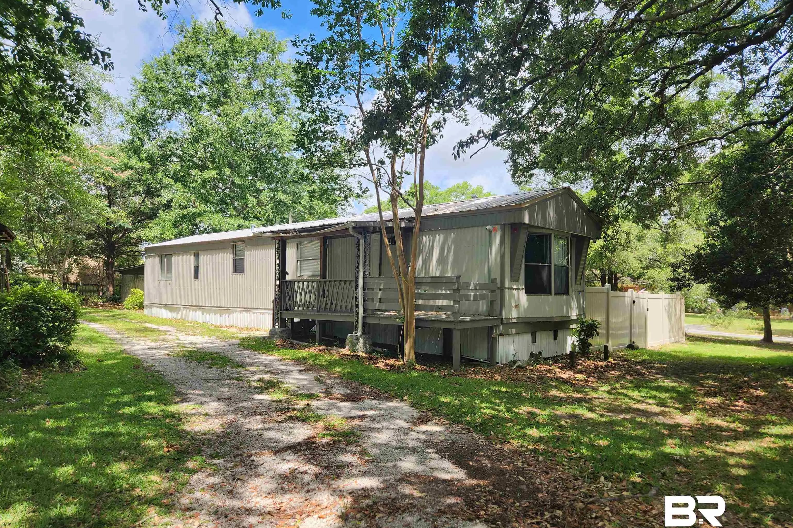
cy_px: 284
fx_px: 529
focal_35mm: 24
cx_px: 396
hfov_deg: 73.7
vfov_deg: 53.1
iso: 20
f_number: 1.8
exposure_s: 1/562
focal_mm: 5.4
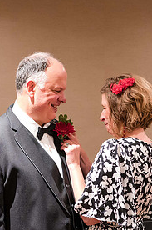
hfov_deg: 14.8
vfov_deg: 22.2
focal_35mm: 92
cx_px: 61
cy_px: 134
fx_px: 585
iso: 4000
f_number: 2.2
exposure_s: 1/160
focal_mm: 35
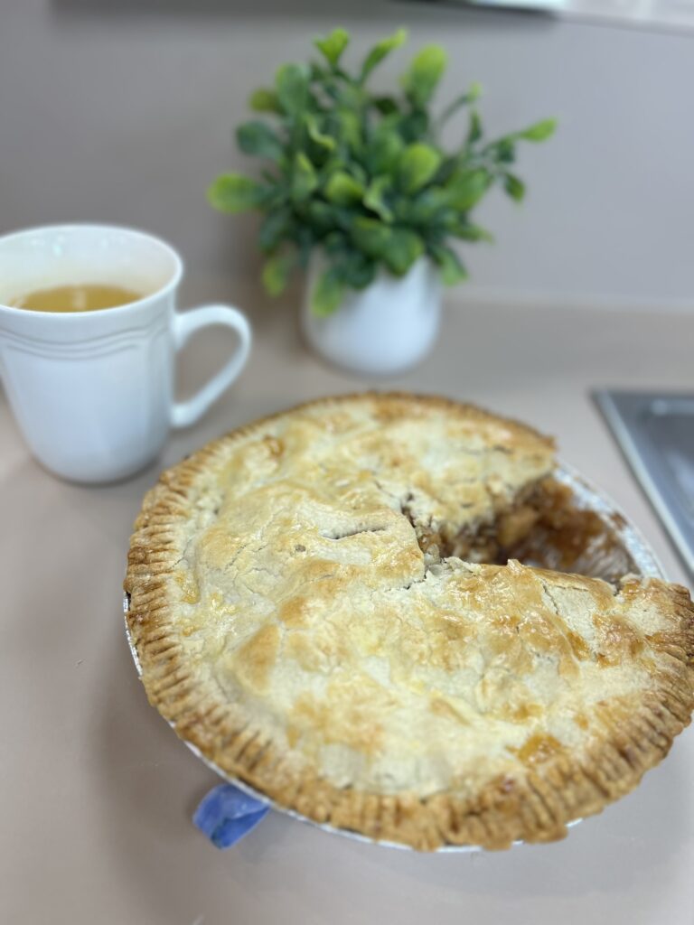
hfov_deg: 53.1
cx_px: 347
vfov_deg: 67.3
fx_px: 695
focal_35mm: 26
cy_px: 462
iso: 64
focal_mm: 5.7
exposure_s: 1/120
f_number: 1.5
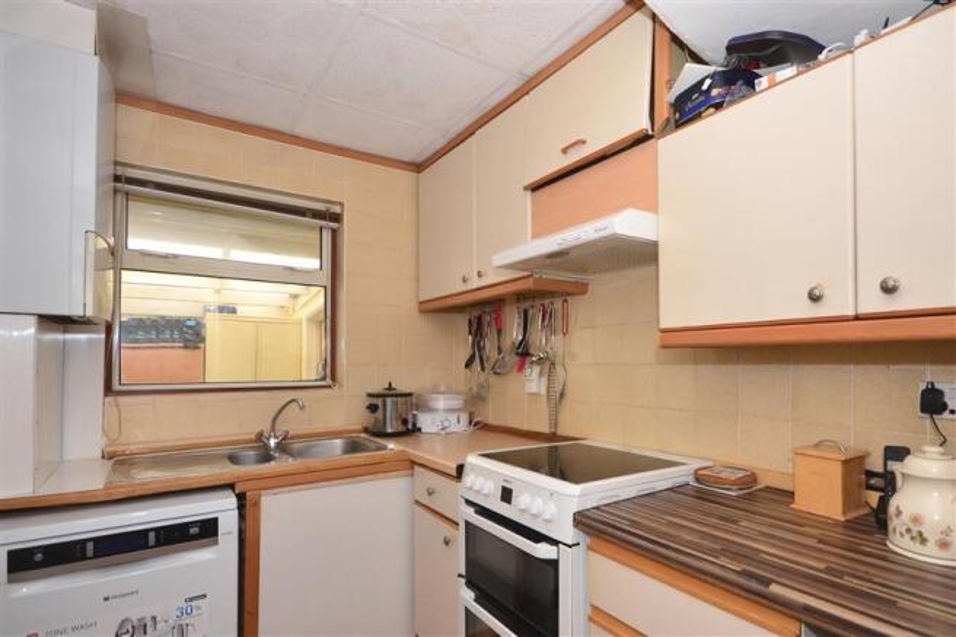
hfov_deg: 90.0
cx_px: 478
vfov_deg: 67.4
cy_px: 318
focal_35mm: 18
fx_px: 478
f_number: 7.1
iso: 400
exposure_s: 1/200
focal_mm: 12
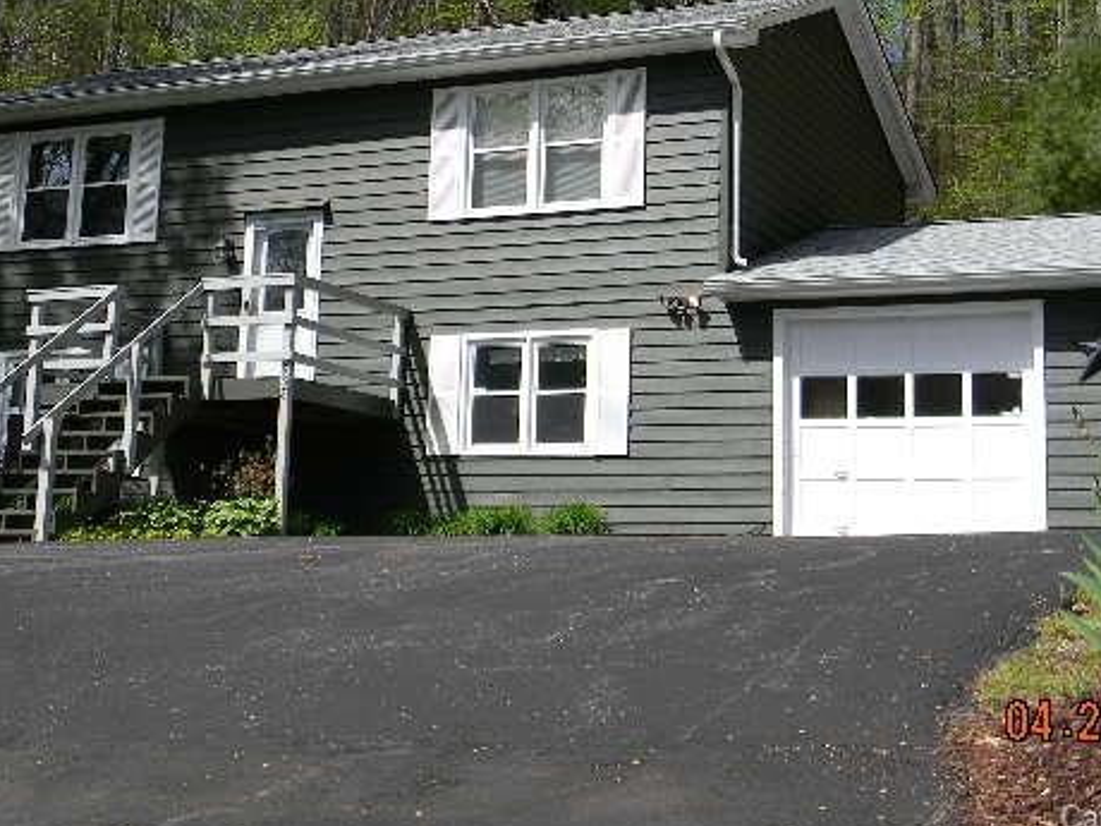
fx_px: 1813
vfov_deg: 25.5
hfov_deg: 33.8
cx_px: 570
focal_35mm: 57
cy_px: 266
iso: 80
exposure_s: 1/213
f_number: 7.6
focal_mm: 7.3
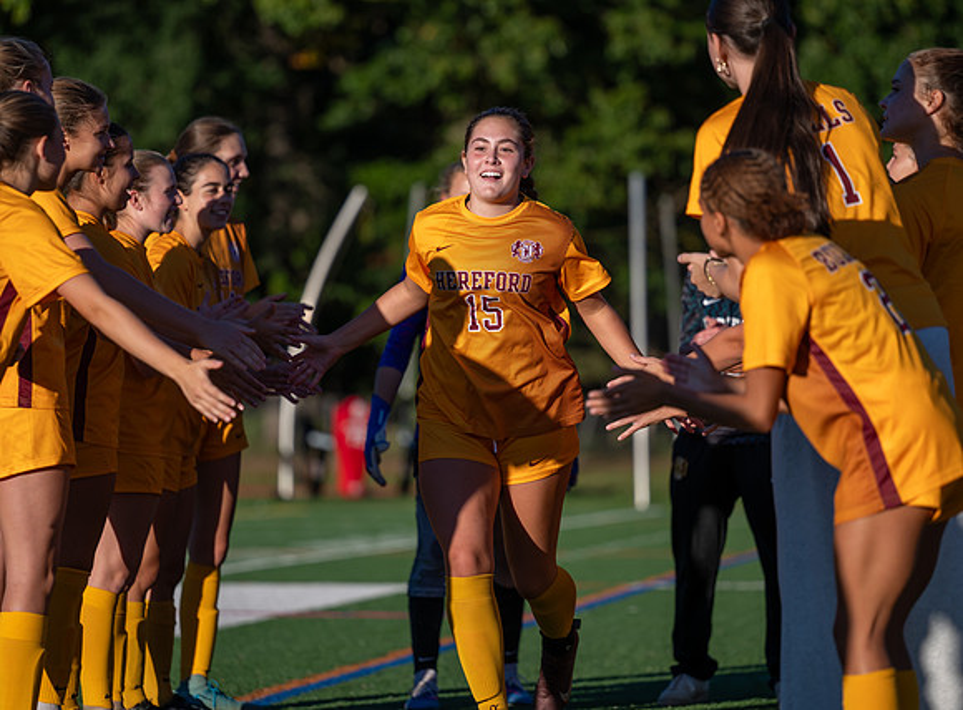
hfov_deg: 12.2
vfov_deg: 9.0
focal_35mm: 162
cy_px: 323
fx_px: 4492
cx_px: 469
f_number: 2.8
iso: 80
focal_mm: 135
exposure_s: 1/2000
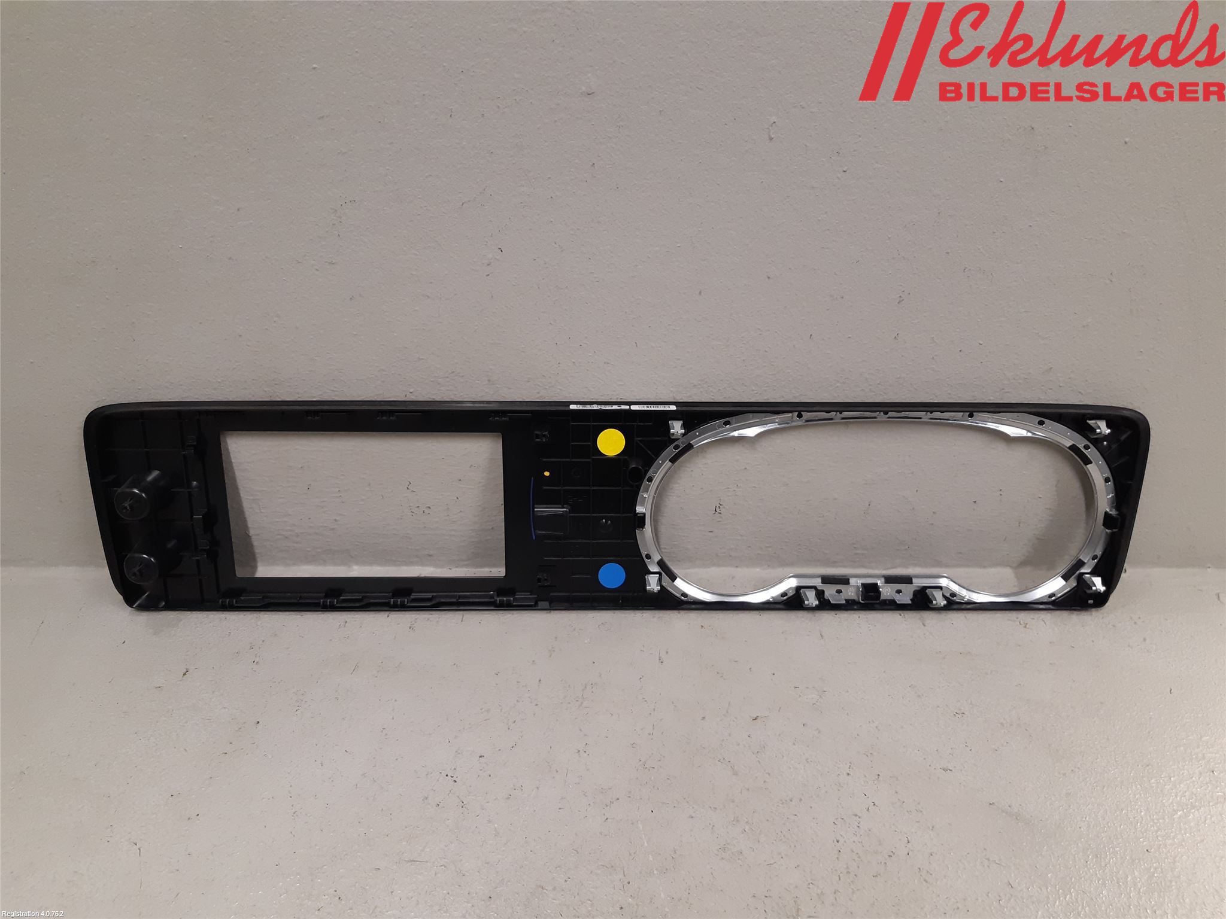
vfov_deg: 53.1
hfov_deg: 67.3
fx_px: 921
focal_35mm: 26
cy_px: 460
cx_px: 613
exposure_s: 1/50
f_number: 1.7
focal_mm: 3.93
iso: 160
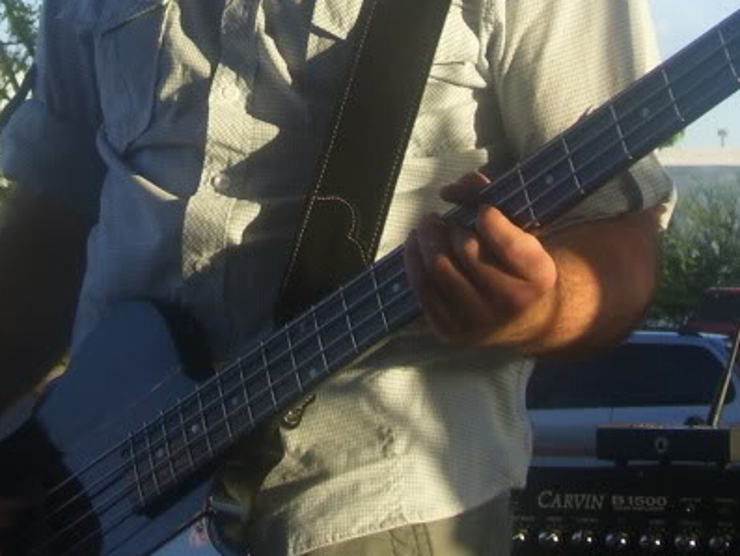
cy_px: -56
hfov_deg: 13.4
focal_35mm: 147
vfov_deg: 10.0
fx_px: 3143
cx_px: 285
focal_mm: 9.4
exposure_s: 1/350
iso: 80
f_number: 3.4
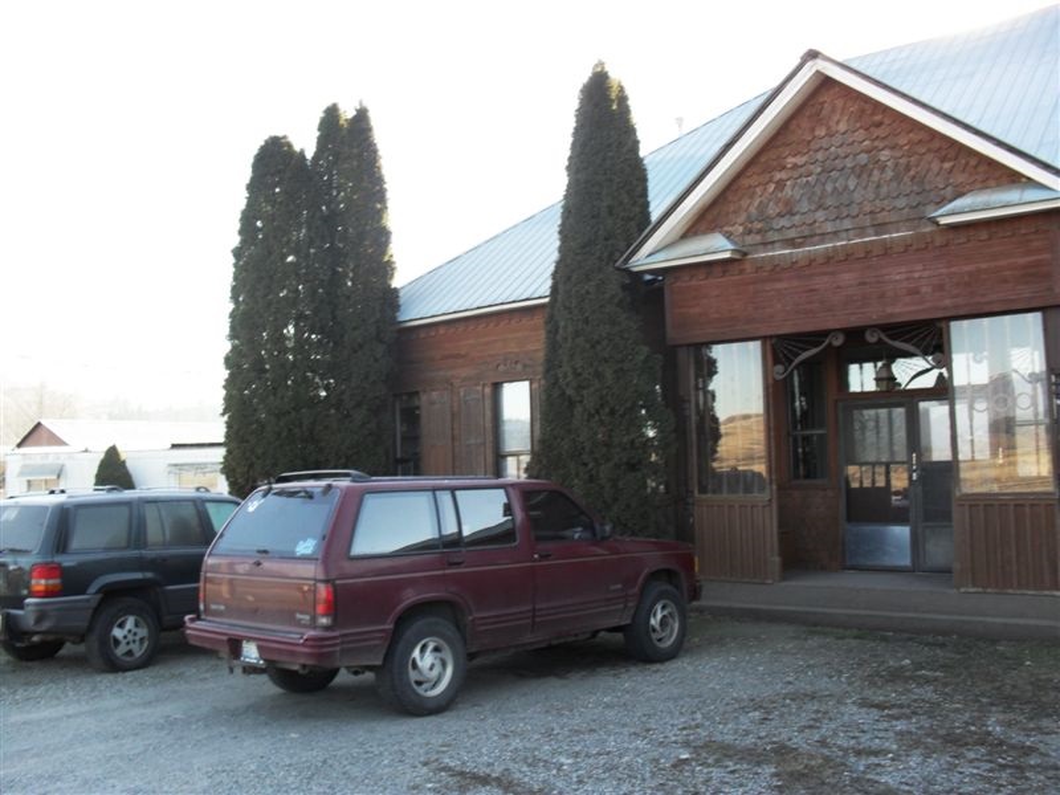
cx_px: 530
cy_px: 398
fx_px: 1072
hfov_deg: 52.6
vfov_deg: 40.7
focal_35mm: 35
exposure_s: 1/125
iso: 100
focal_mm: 6.3
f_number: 3.2
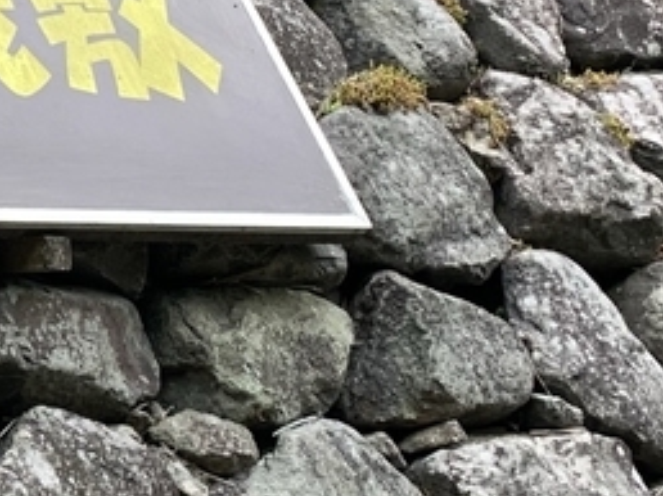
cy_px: -26
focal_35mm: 121
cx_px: -696
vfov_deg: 12.1
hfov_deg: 13.7
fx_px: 2315
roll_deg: +2.5
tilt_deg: +12.1
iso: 25
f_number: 1.8
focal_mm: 4.25
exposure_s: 1/444
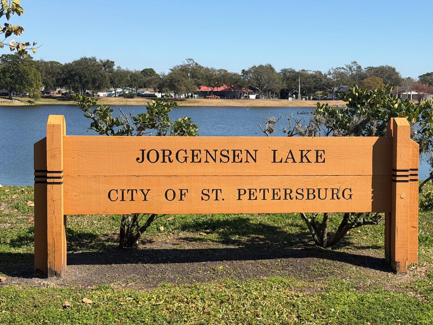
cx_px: 237
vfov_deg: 26.6
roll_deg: -0.4
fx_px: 688
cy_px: 160
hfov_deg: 34.9
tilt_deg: -5.4
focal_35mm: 55
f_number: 1.78
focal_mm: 6.76
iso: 64
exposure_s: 1/4587
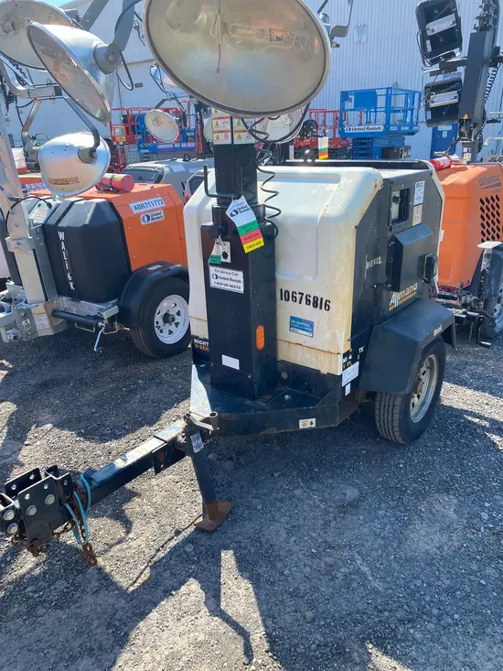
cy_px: 336
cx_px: 252
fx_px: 504
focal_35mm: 26
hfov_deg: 53.1
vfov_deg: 67.3
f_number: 1.8
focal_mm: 4.25
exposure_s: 1/810
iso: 32
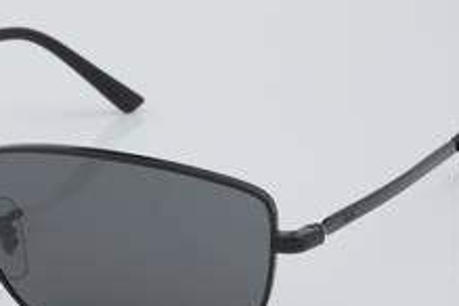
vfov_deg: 10.0
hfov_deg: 14.9
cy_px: 210
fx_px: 1747
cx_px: 96
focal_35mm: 137
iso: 100
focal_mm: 50
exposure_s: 1/4
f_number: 32
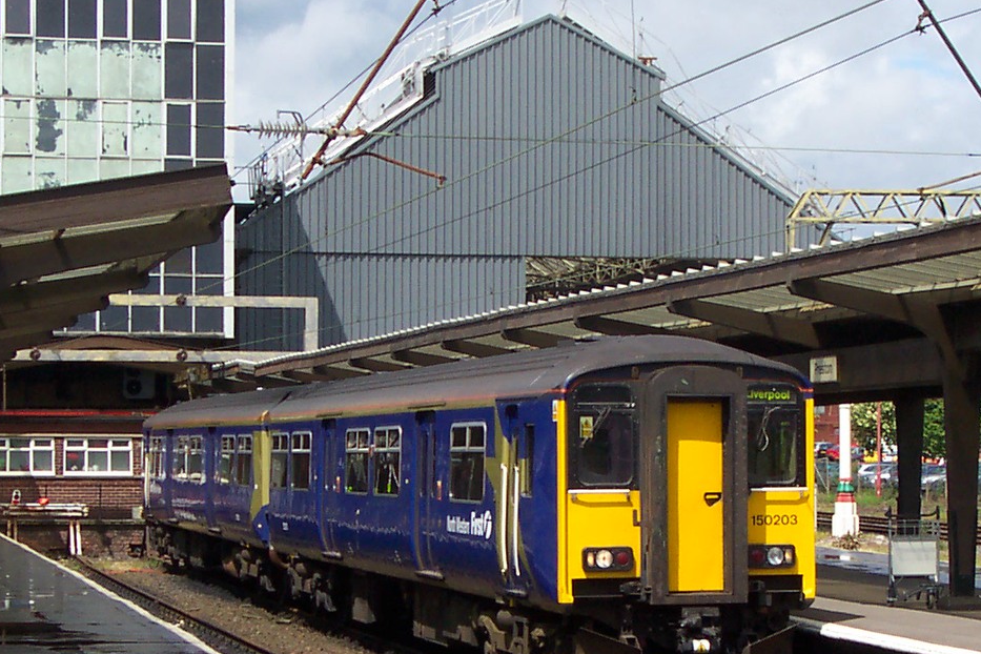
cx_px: 631
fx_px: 2861
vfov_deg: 13.0
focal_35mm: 105
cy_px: 360
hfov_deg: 19.4
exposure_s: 1/700
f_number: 5.6
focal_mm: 10.7
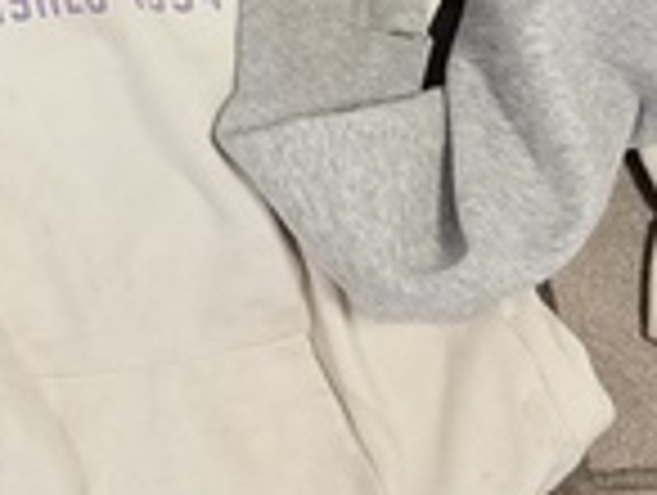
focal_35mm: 161
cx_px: -819
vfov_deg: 8.1
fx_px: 3061
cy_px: -896
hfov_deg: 10.8
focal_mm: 6.3
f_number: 1.7
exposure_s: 1/120
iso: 500
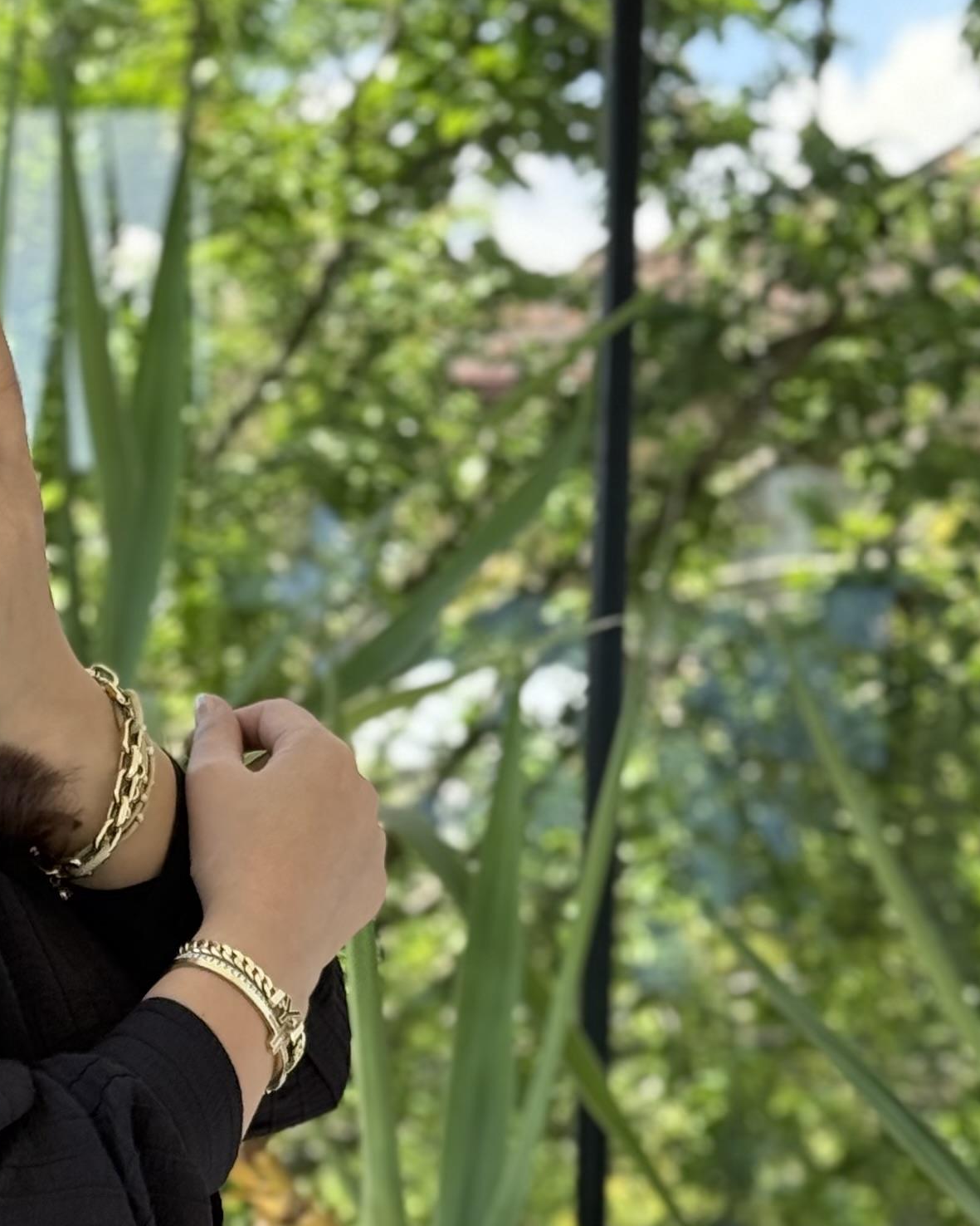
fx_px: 4640
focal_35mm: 128
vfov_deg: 14.7
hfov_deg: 11.9
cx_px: -6
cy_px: 1366
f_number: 1.78
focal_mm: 6.76
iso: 80
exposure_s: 1/343
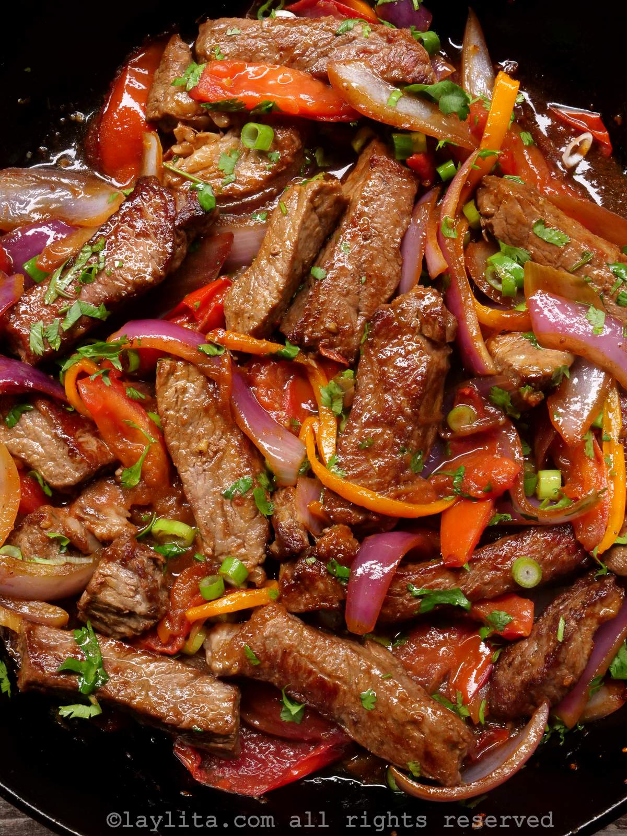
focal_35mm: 50
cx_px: 314
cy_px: 418
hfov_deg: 29.1
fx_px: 1208
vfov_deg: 38.2
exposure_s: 1/60
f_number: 10
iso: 2000
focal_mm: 25
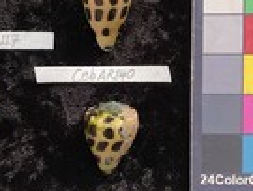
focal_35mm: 75
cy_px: 83
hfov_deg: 25.7
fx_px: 550
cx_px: 73
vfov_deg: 19.7
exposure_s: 1/60
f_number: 1.8
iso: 125
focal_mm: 3
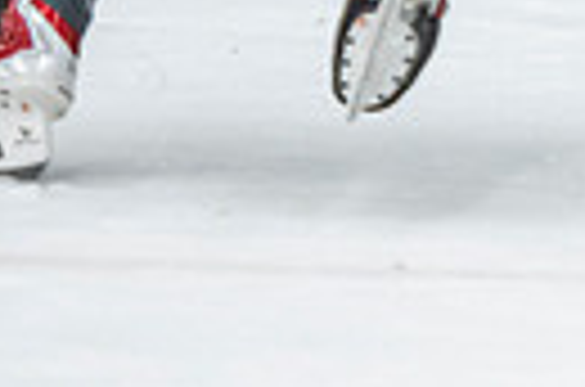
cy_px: -635
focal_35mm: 963
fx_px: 15611
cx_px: 1268
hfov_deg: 2.1
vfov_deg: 1.4
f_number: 3.2
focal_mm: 140
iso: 2000
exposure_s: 1/640
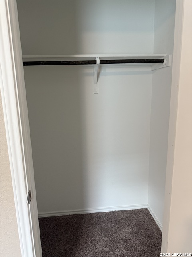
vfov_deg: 71.6
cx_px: 96
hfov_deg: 56.8
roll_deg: +0.5
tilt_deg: -10.3
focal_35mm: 24
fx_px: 177
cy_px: 128
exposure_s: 1/60
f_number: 1.78
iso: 320
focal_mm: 6.76
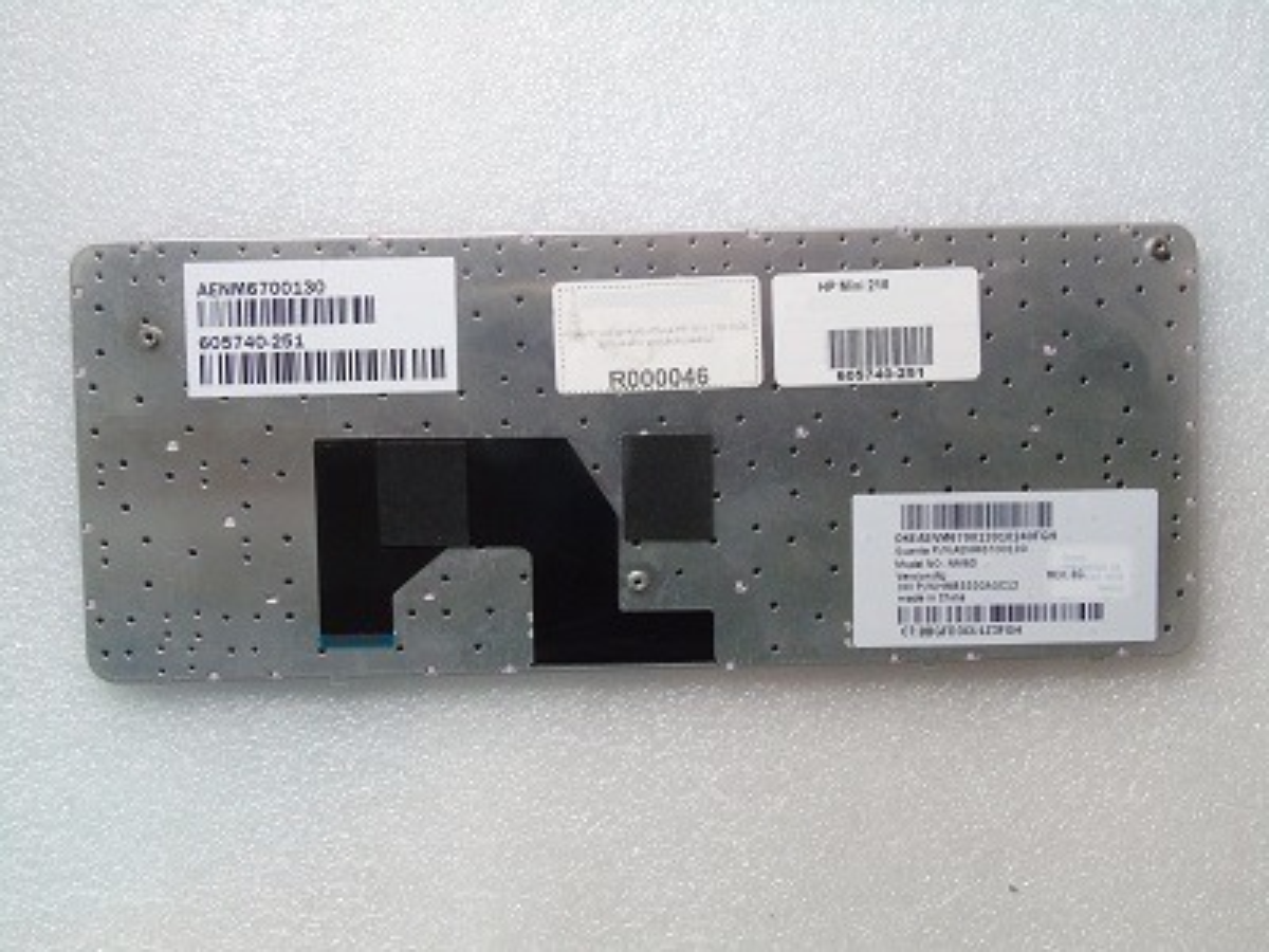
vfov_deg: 36.0
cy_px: 476
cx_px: 634
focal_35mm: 40
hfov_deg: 46.8
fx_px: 1466
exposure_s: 1/40
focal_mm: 7.1
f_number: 6.5
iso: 400
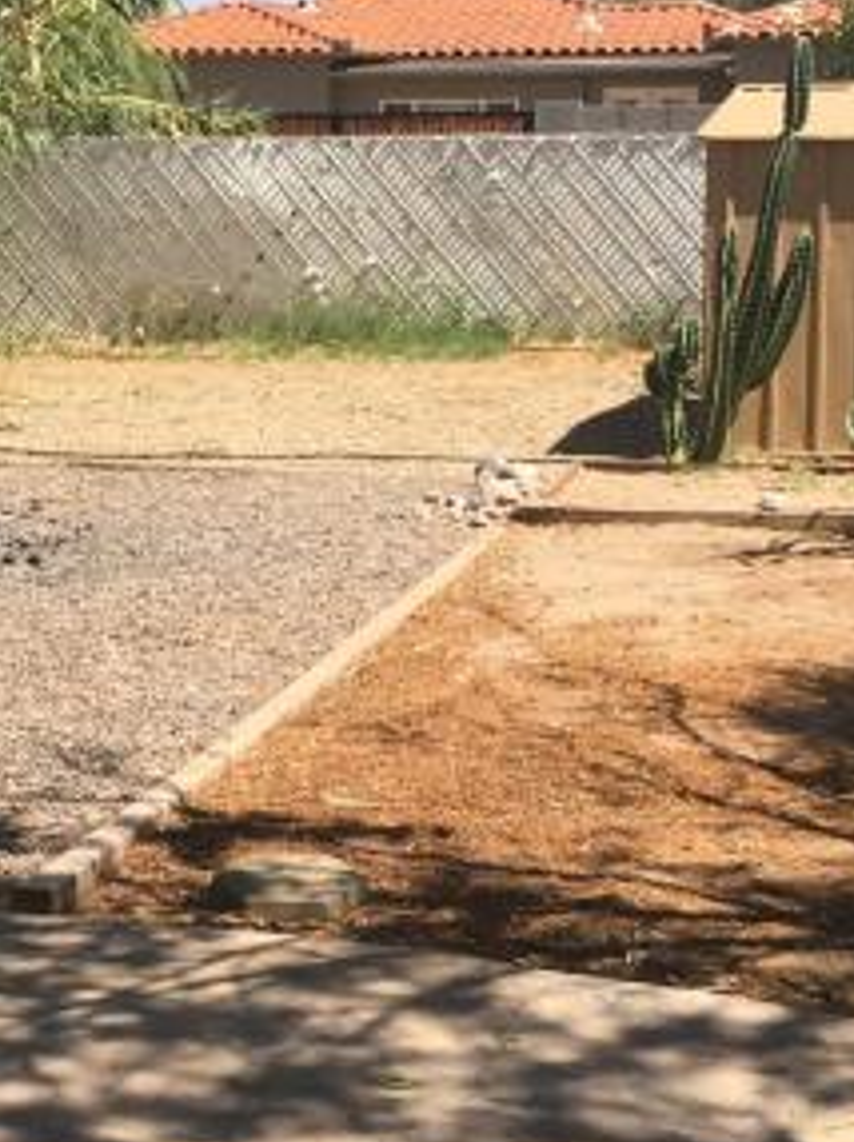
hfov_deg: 18.8
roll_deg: +0.2
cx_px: 251
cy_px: 619
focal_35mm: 78
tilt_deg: -9.2
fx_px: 2570
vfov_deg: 25.0
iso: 25
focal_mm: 4.15
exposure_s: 1/1131
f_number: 2.2
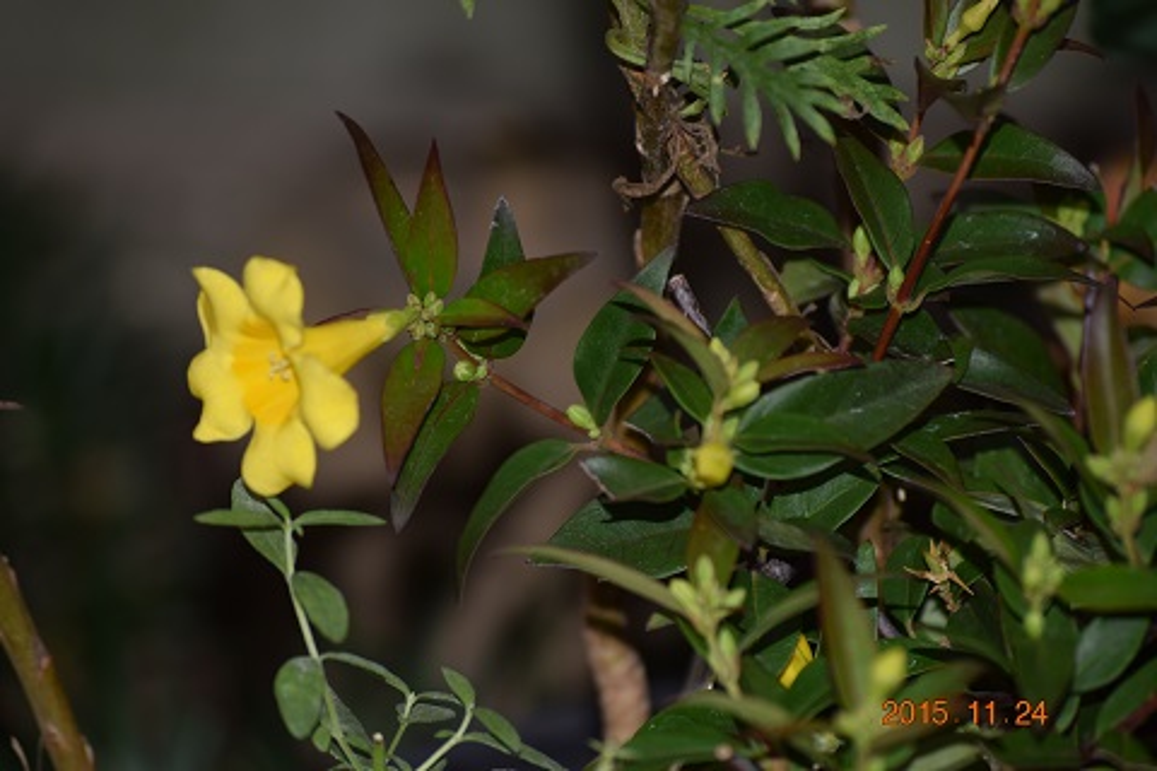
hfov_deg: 7.8
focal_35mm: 262
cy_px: 386
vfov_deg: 5.2
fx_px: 8436
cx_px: 578
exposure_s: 1/60
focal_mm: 175
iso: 125
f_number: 8
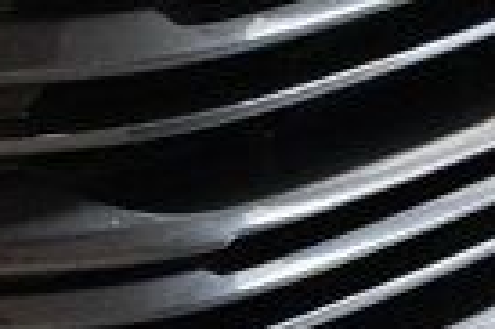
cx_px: -1312
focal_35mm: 299
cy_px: 477
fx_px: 4106
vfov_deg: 4.6
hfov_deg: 6.0
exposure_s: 1/125
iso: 2000
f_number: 4
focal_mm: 27
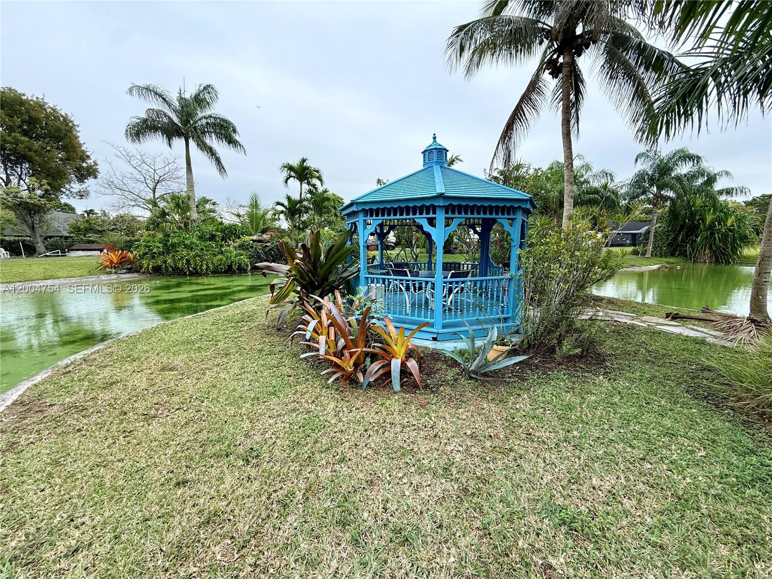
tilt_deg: -9.6
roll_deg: +0.1
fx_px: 312
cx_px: 386
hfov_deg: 102.1
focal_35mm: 14
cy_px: 290
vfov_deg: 85.7
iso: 64
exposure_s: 1/625
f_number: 2.2
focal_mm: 2.22
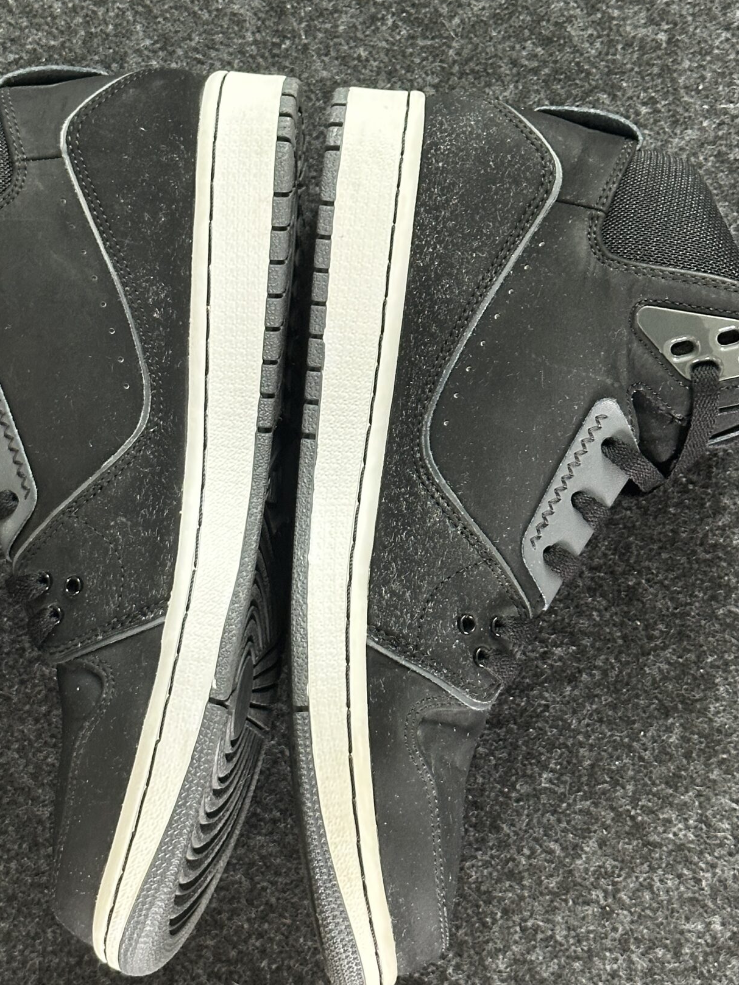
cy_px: 443
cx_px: 300
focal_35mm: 76
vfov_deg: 25.6
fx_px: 2163
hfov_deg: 19.4
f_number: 1.78
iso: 400
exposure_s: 1/33
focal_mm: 6.86
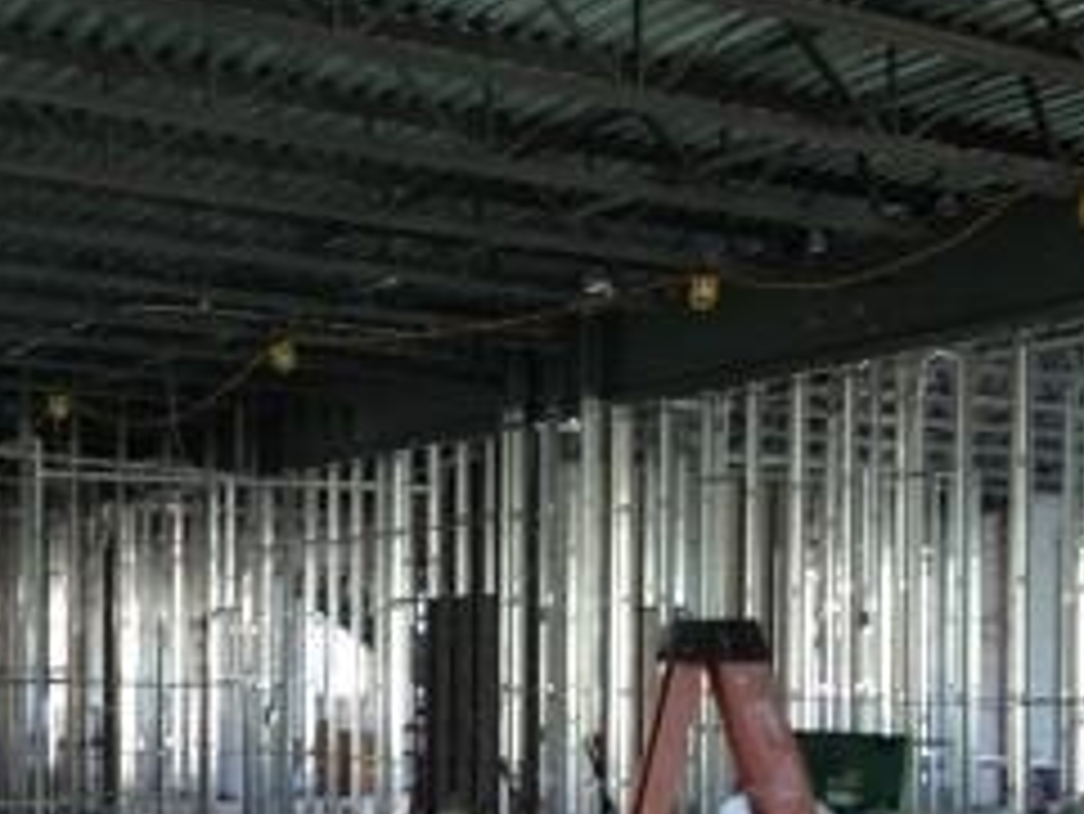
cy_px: 684
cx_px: 360
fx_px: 2036
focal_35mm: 65
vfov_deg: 22.2
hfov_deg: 29.6
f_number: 2.4
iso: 100
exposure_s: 1/20
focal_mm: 4.28
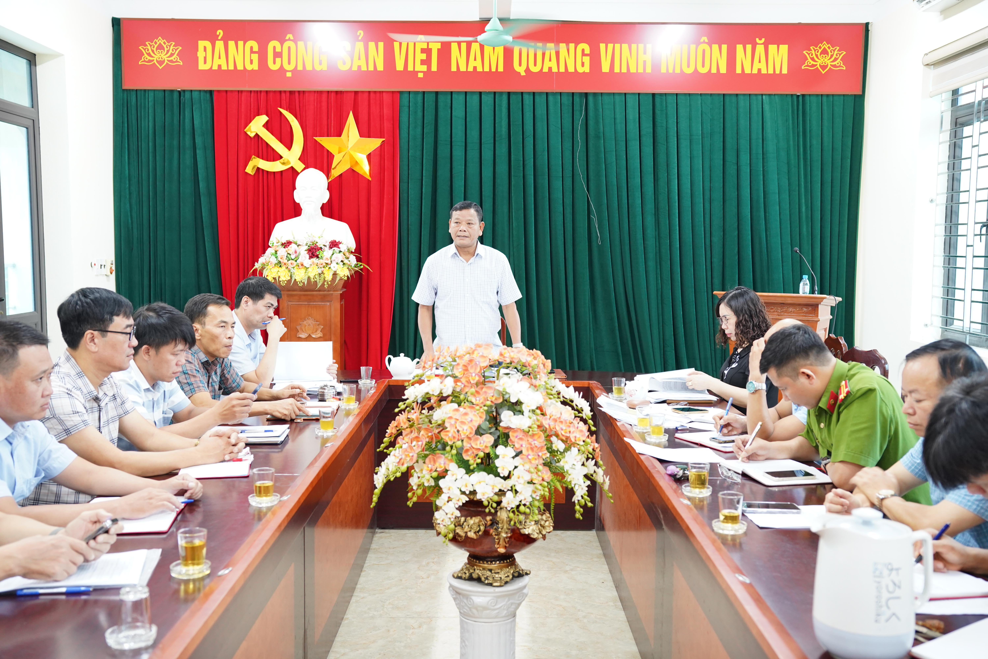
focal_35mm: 38
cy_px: 330
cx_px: 494
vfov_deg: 35.1
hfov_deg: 50.7
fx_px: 1043
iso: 2000
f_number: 4
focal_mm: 38
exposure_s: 1/40
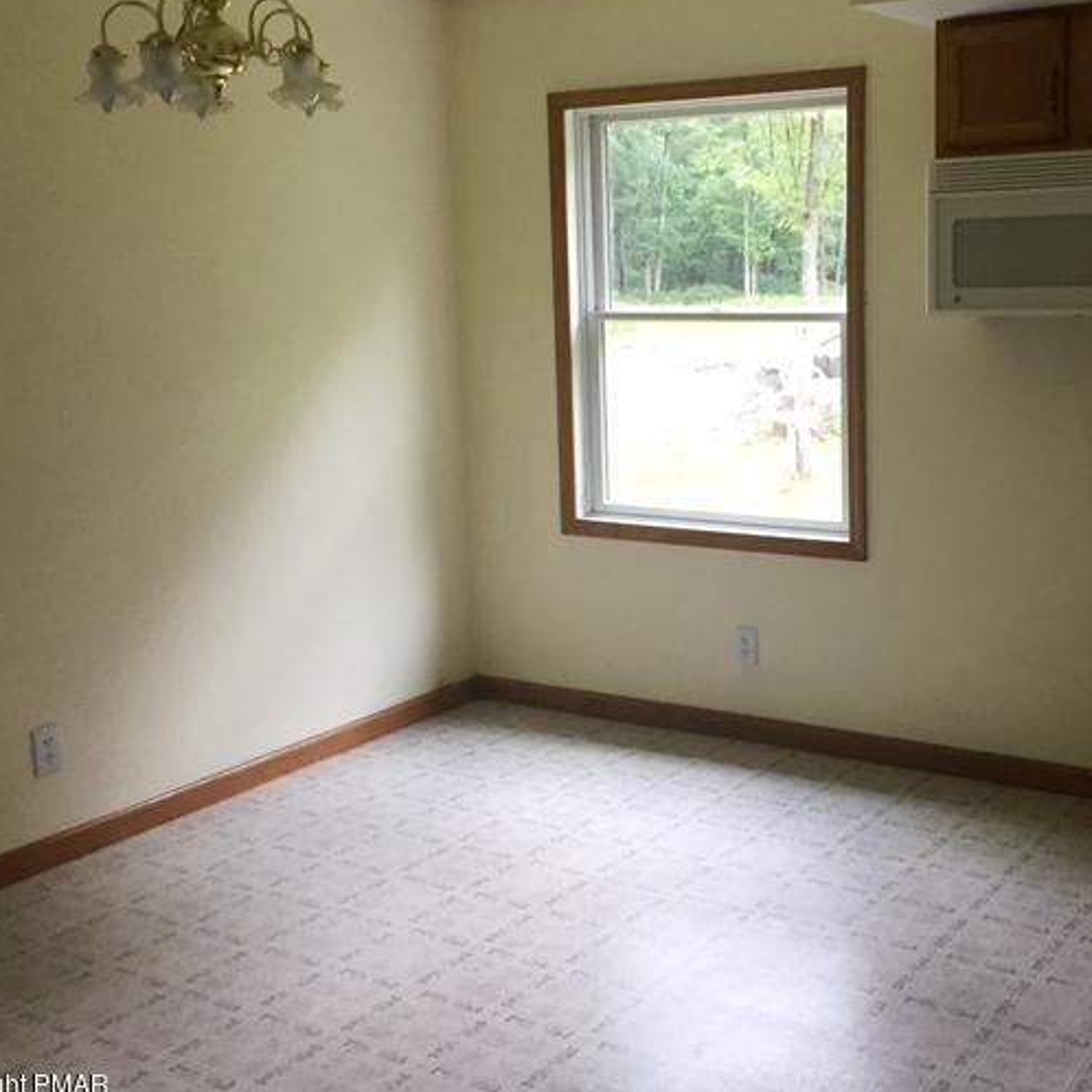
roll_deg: +0.0
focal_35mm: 42
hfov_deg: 39.7
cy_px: 467
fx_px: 1499
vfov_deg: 39.9
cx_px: 706
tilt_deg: -5.1
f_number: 2.2
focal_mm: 4.15
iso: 50
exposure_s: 1/30
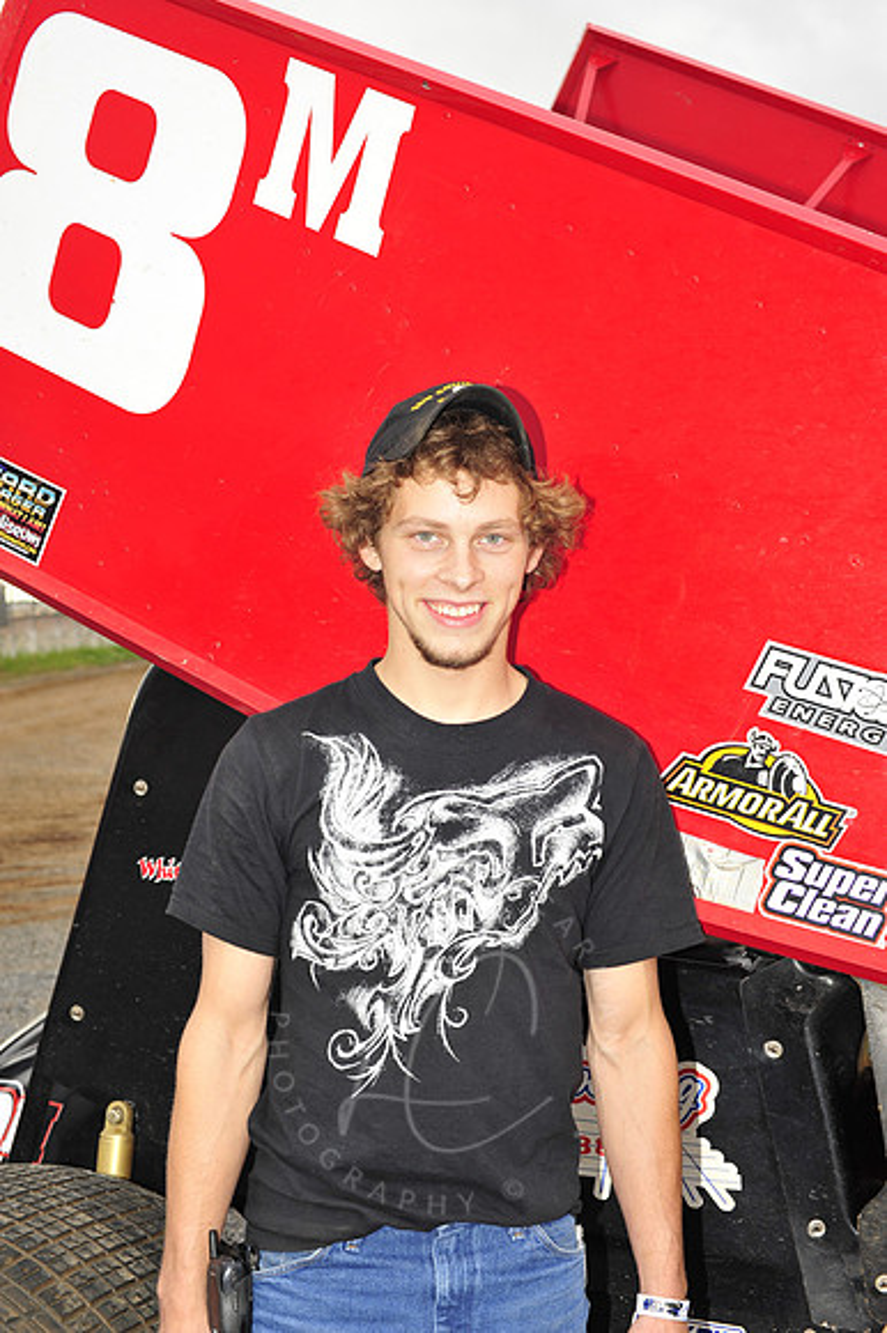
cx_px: 444
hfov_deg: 27.0
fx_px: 1850
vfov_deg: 39.6
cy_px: 666
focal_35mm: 50
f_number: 8
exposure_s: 1/250
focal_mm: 50
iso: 500
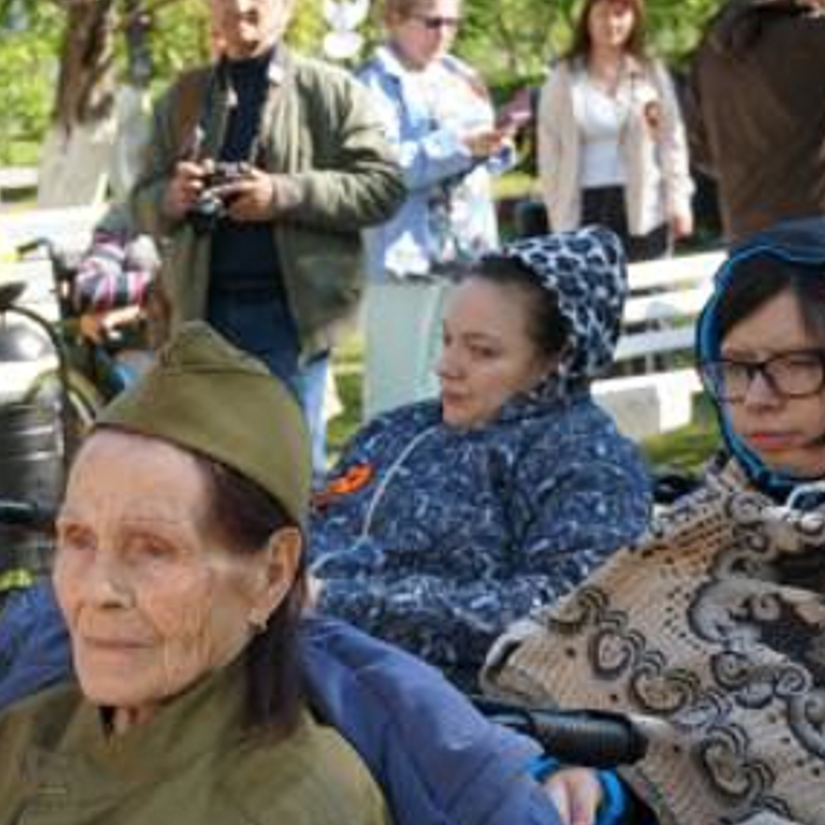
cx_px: -208
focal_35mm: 104
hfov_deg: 16.0
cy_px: 637
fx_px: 2807
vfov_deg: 16.6
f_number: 4.5
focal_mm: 31
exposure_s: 1/160
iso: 100
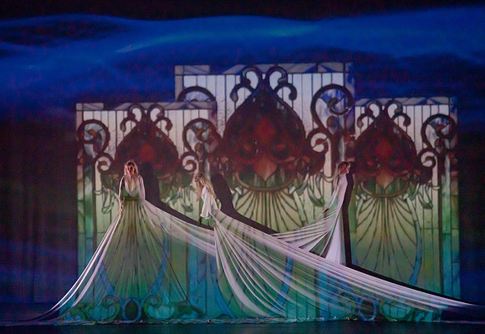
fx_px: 2216
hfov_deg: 12.5
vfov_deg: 8.6
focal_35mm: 163
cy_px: 174
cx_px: 218
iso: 6400
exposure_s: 1/320
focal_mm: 148
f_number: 5
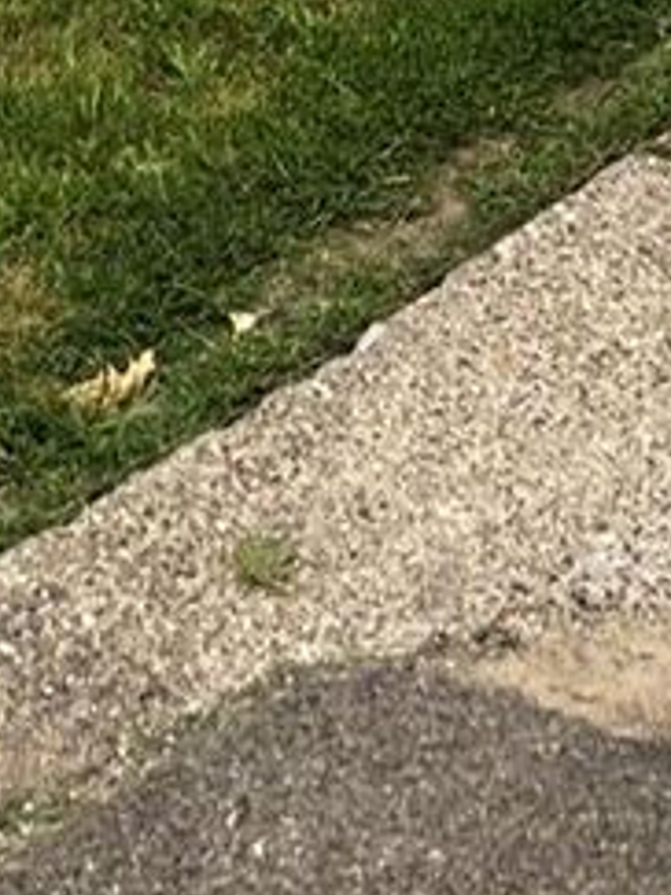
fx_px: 3777
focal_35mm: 146
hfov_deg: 10.1
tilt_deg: -3.0
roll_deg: +2.8
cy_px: -1180
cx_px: 535
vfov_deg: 11.4
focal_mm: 5.1
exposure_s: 1/1600
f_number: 1.6
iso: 50
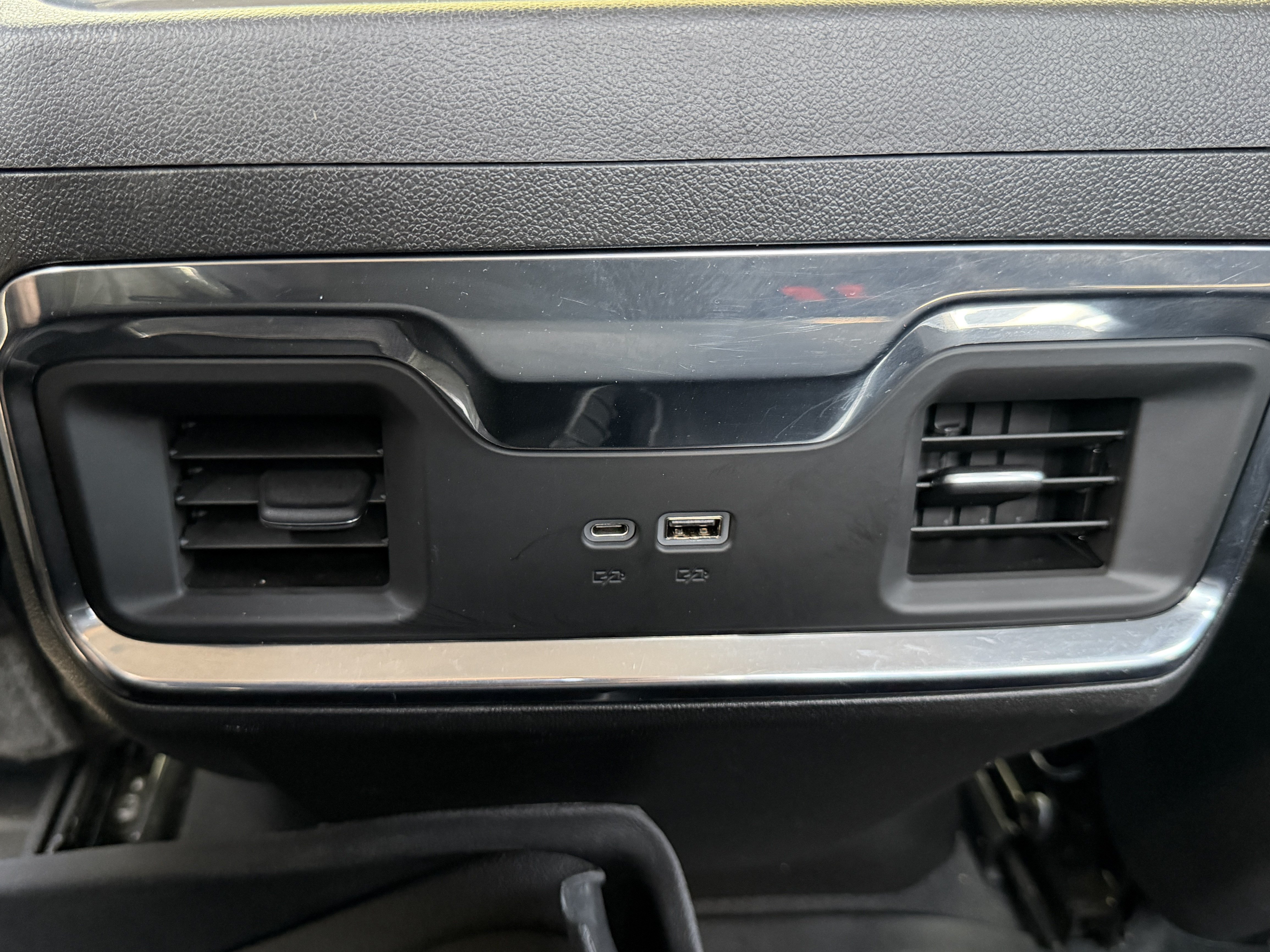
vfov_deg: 56.8
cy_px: 476
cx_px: 635
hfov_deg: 71.6
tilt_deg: -32.1
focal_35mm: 24
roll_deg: -0.2
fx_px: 881
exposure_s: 1/42
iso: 800
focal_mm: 6.76
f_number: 1.78
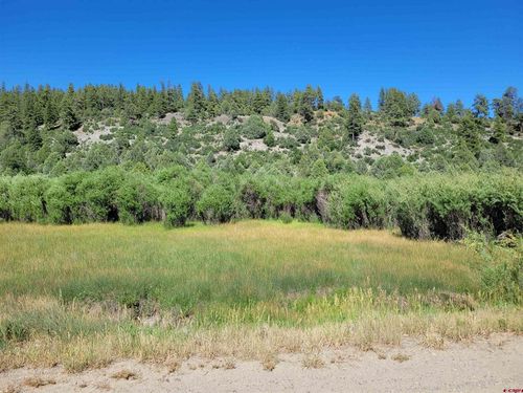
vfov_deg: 53.1
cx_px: 262
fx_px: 393
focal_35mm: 26
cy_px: 196
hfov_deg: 67.3
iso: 40
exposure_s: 1/1904
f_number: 1.8
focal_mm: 5.4
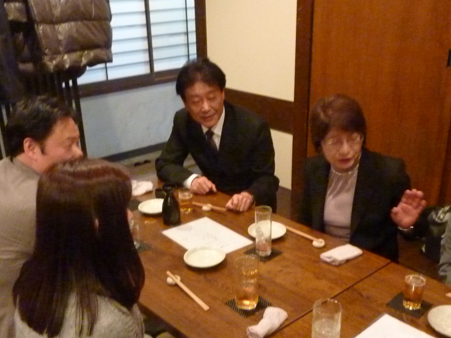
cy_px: 220
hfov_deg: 47.8
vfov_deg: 36.5
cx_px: 244
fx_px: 508
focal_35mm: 39
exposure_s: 1/15
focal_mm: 4.1
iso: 800
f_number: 3.3
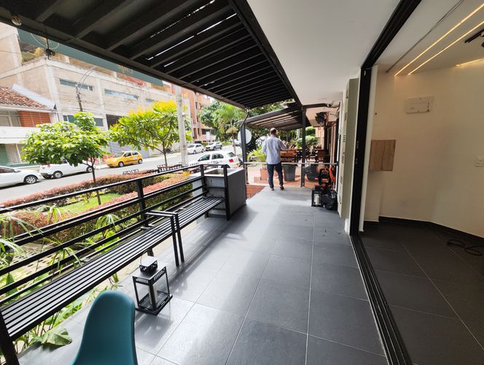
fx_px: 196
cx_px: 242
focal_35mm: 14
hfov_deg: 102.0
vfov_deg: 85.8
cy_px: 182
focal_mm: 2.16
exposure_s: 1/120
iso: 64
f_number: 2.2
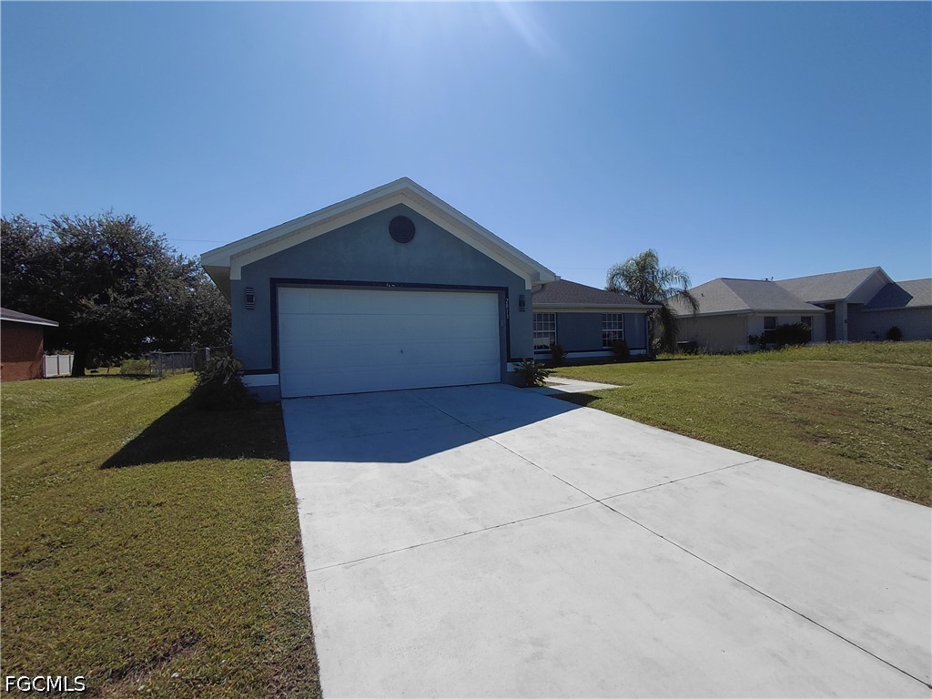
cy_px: 350
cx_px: 466
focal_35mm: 16
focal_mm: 1.64
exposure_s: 1/3809
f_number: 2.2
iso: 40
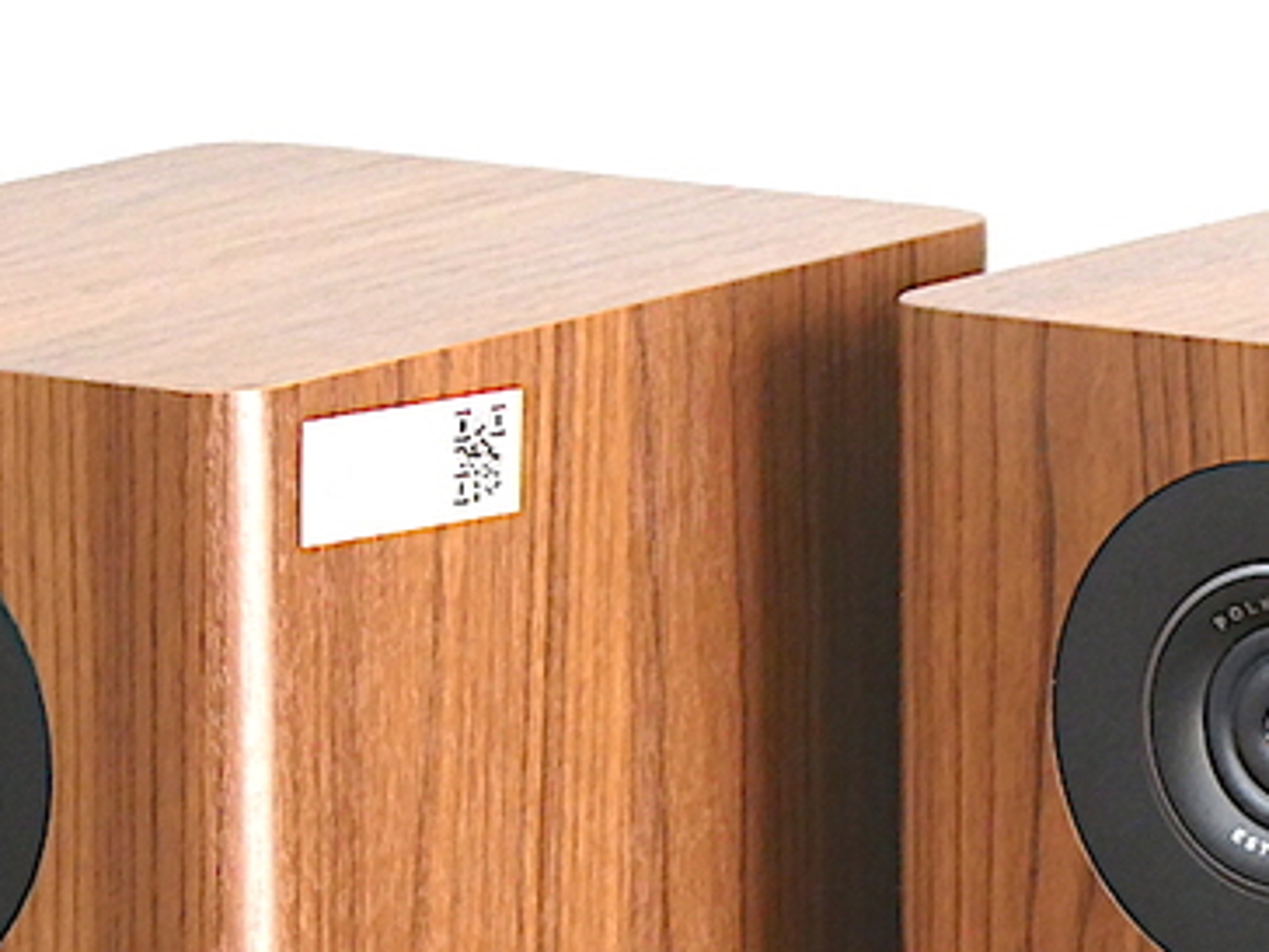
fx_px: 13821
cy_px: 1189
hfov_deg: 5.3
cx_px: 931
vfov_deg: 3.9
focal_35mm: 377
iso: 200
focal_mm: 25.6
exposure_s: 1/8
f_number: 5.4
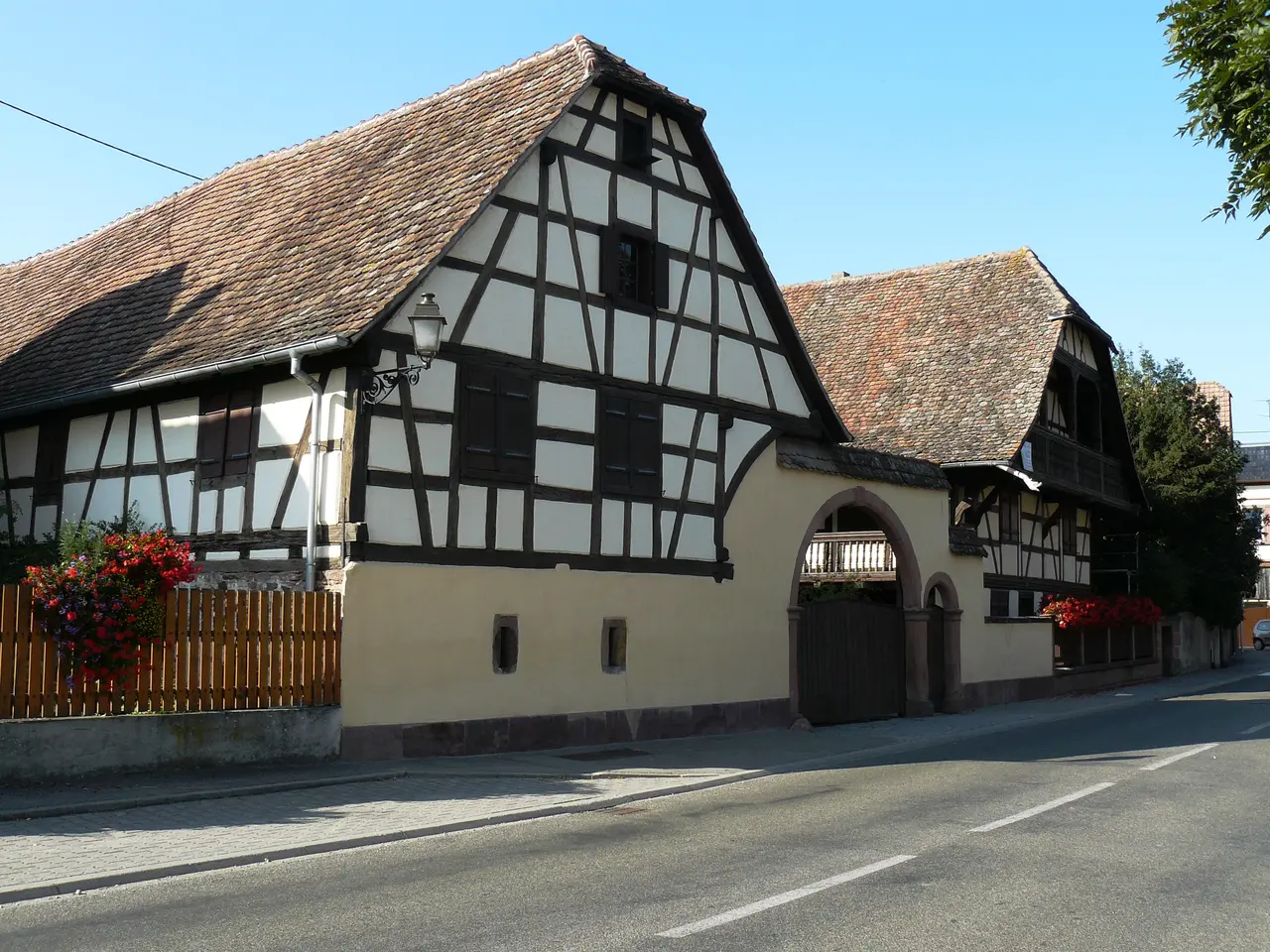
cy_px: 476
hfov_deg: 51.4
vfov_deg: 39.7
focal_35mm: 36
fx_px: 1321
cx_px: 635
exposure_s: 1/250
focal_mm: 6
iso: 100
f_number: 5
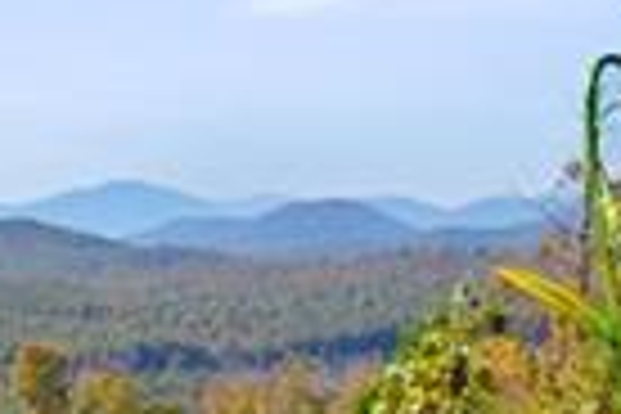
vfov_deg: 7.3
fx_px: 3255
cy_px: 220
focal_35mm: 189
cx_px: -828
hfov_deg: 9.7
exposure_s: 1/200
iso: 100
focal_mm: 17
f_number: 11
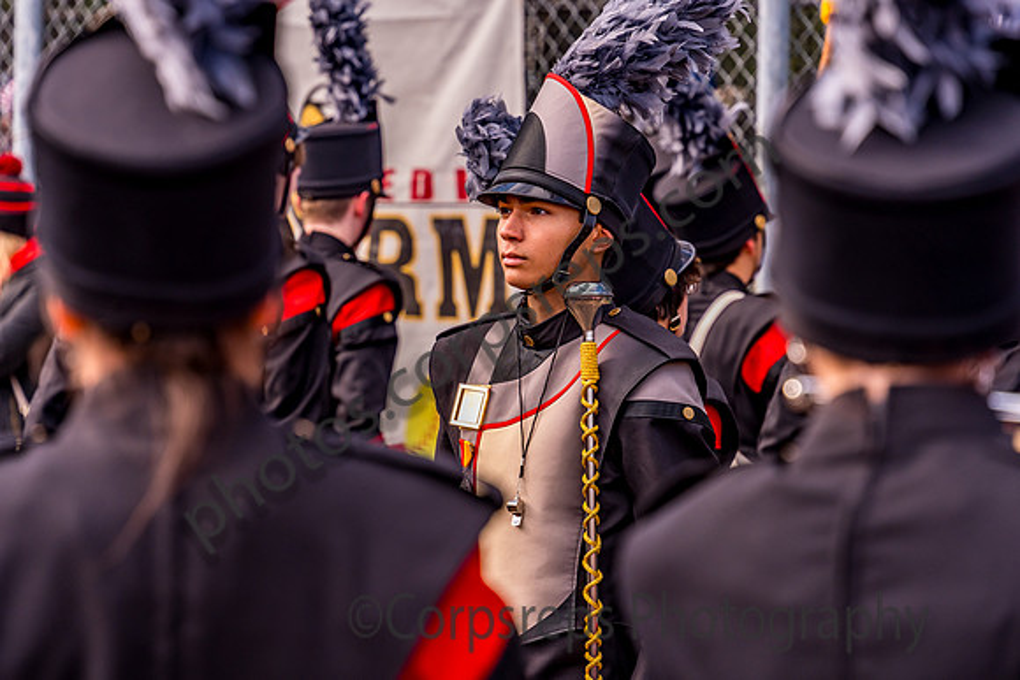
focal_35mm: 200
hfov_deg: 10.3
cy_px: 340
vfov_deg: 6.9
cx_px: 510
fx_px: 5668
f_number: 6.3
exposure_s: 1/640
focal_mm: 200
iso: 800
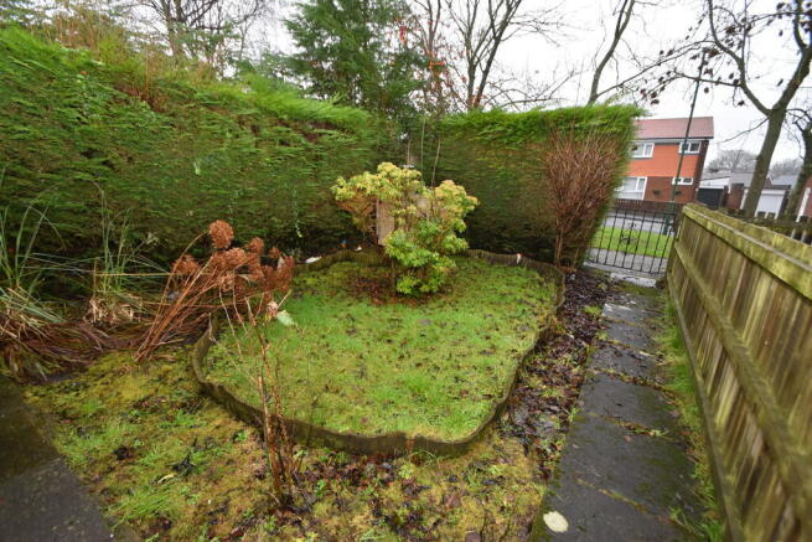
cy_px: 271
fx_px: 338
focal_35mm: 15
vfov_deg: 77.4
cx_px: 406
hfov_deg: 100.4
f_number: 5.6
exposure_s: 1/125
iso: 800
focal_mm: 10
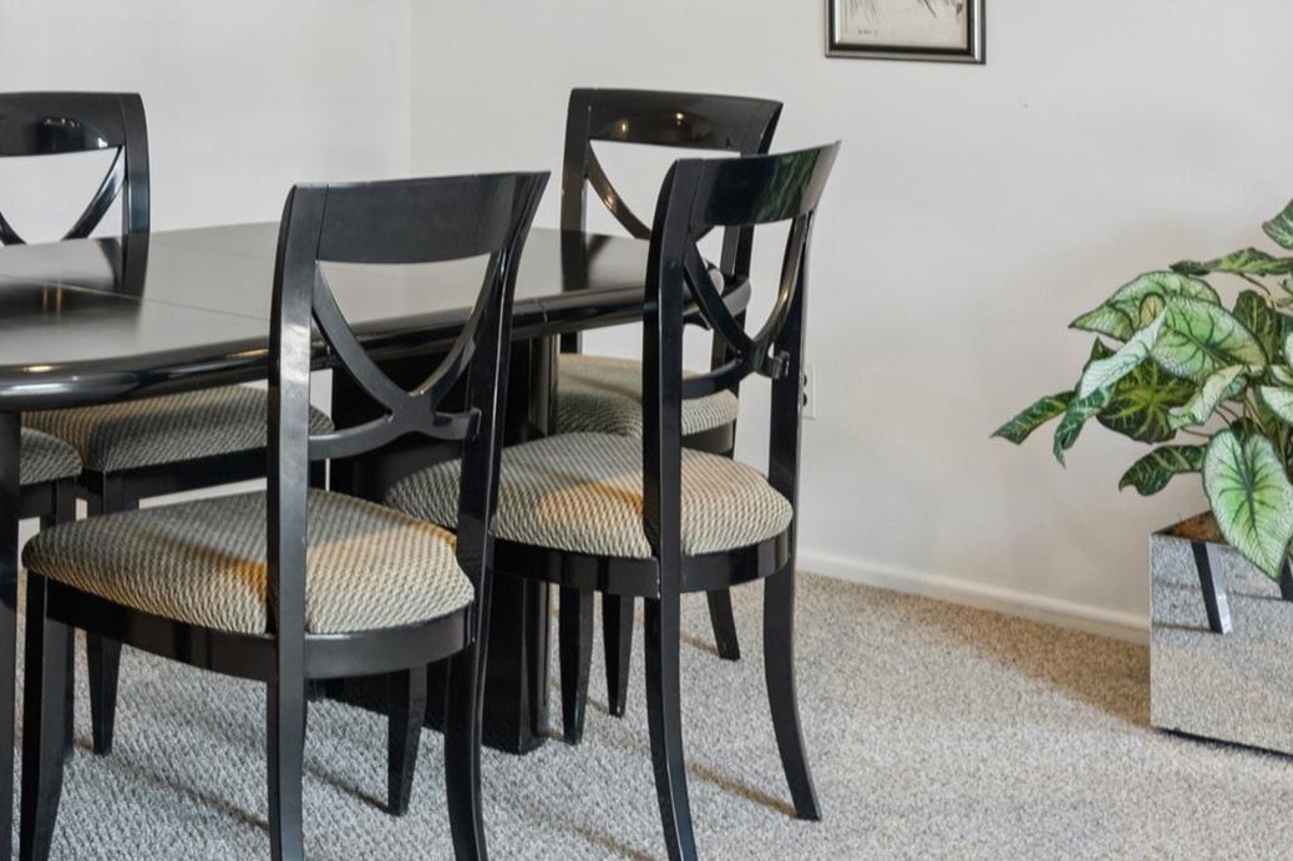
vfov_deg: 18.8
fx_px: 2549
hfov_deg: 27.7
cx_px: 191
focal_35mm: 71
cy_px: 49
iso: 320
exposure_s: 1/20
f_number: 8
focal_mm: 24
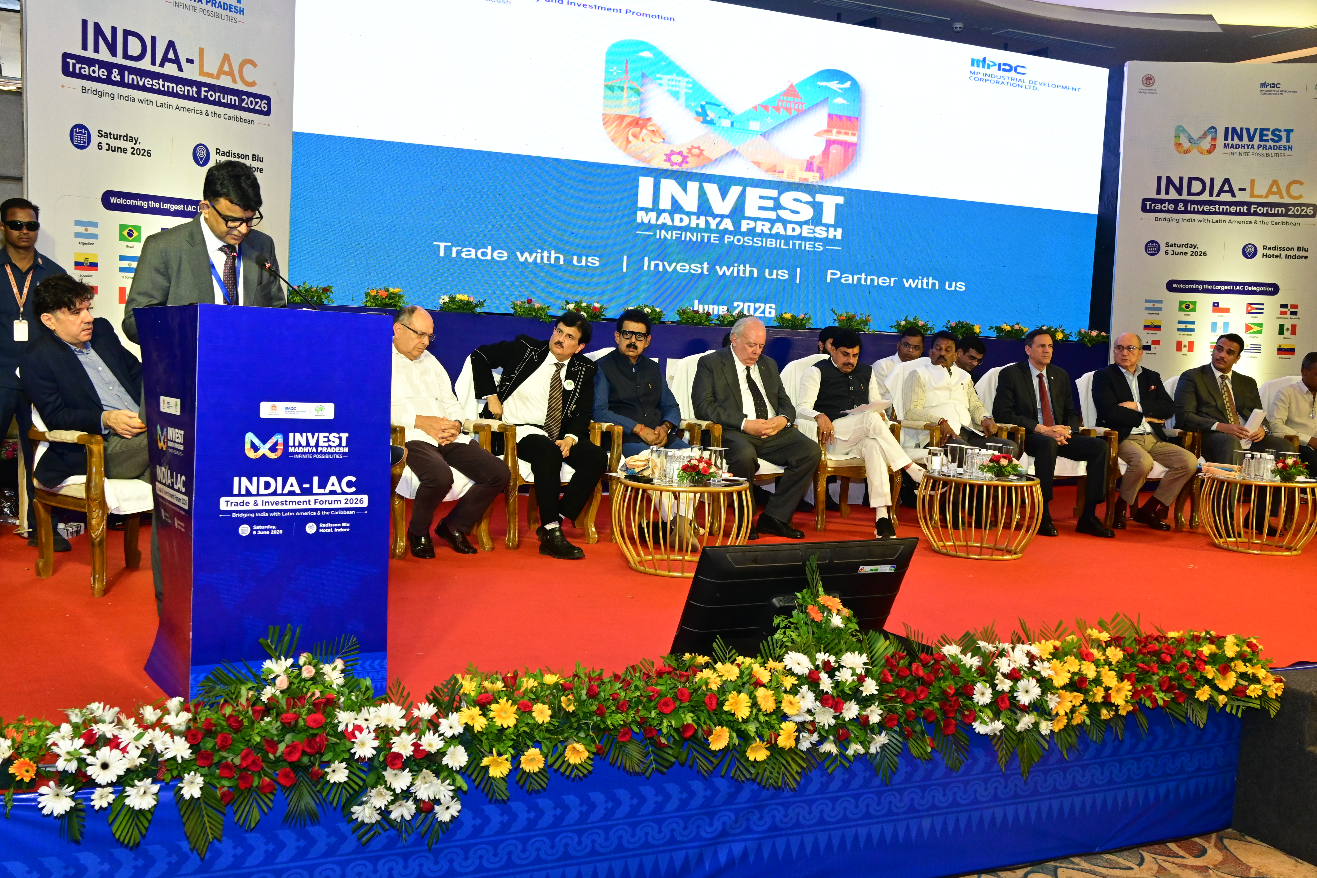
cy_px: 439
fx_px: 1317
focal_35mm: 36
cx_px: 658
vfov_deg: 36.9
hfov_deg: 53.1
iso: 2500
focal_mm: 24
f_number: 6.3
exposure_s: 1/160
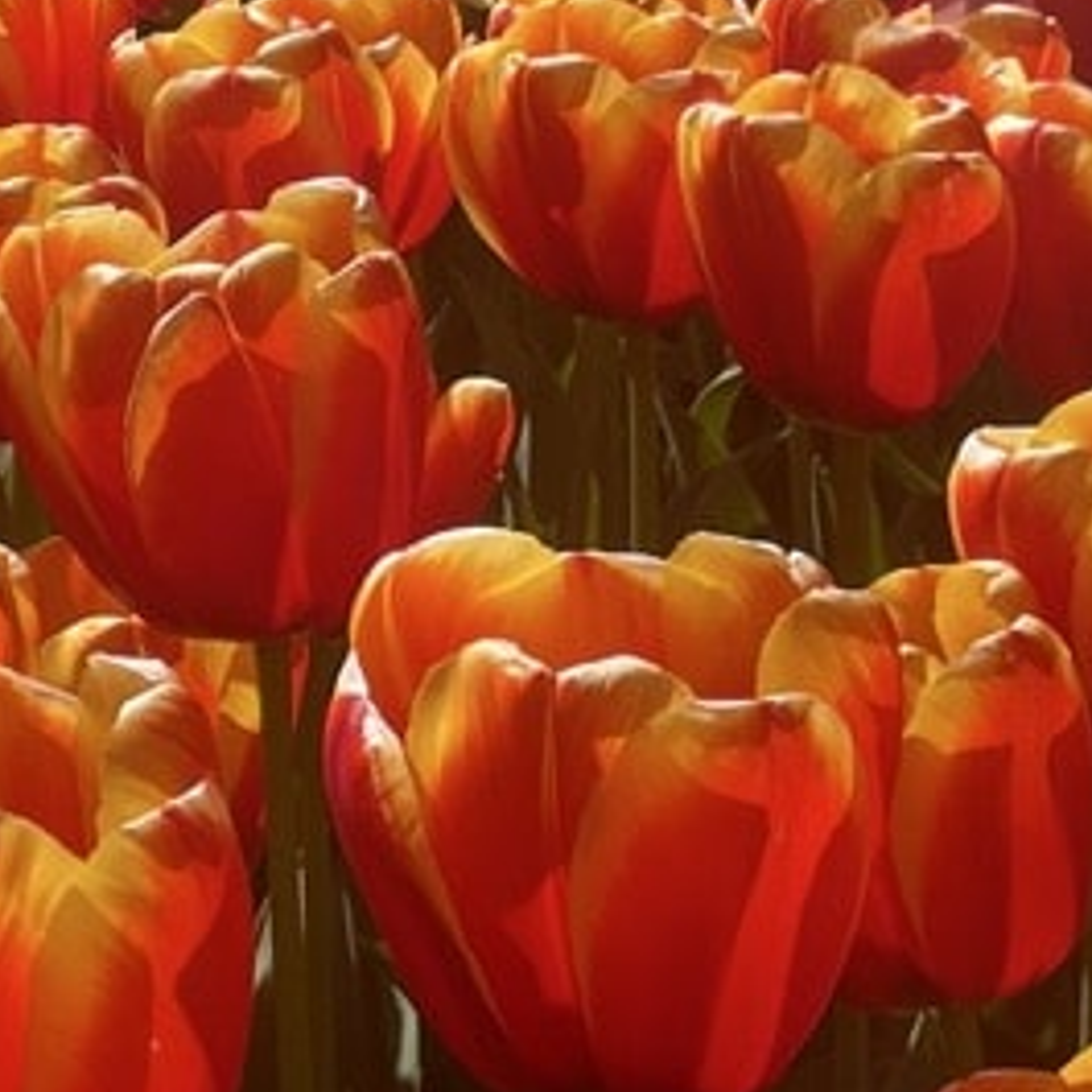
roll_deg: +0.1
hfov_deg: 15.5
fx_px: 3962
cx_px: 78
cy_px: 74
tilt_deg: -15.2
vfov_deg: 15.5
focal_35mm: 111
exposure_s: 1/3040
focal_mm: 4.2
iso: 32
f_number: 1.6
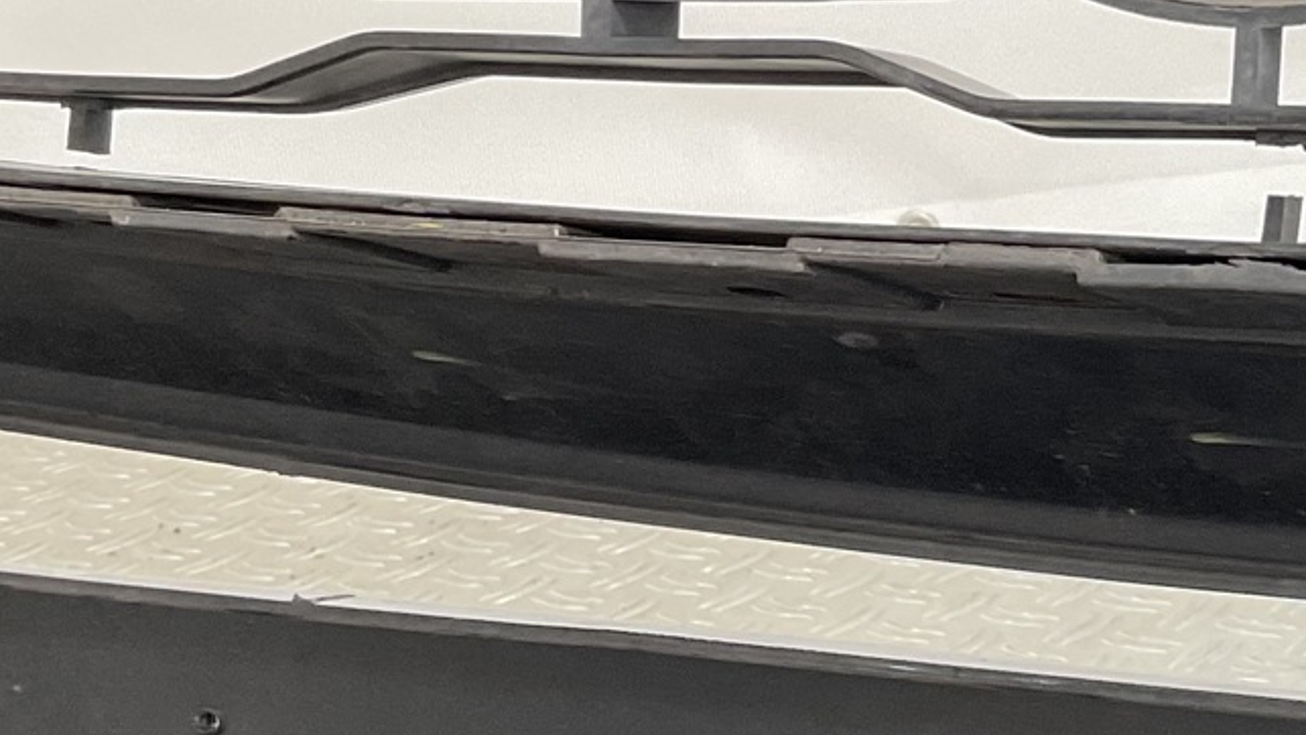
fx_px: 3429
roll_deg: +3.2
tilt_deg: -14.5
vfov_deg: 12.2
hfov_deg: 20.6
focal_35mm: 99
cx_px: 1410
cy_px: 171
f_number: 1.8
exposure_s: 1/100
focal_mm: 3
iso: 40
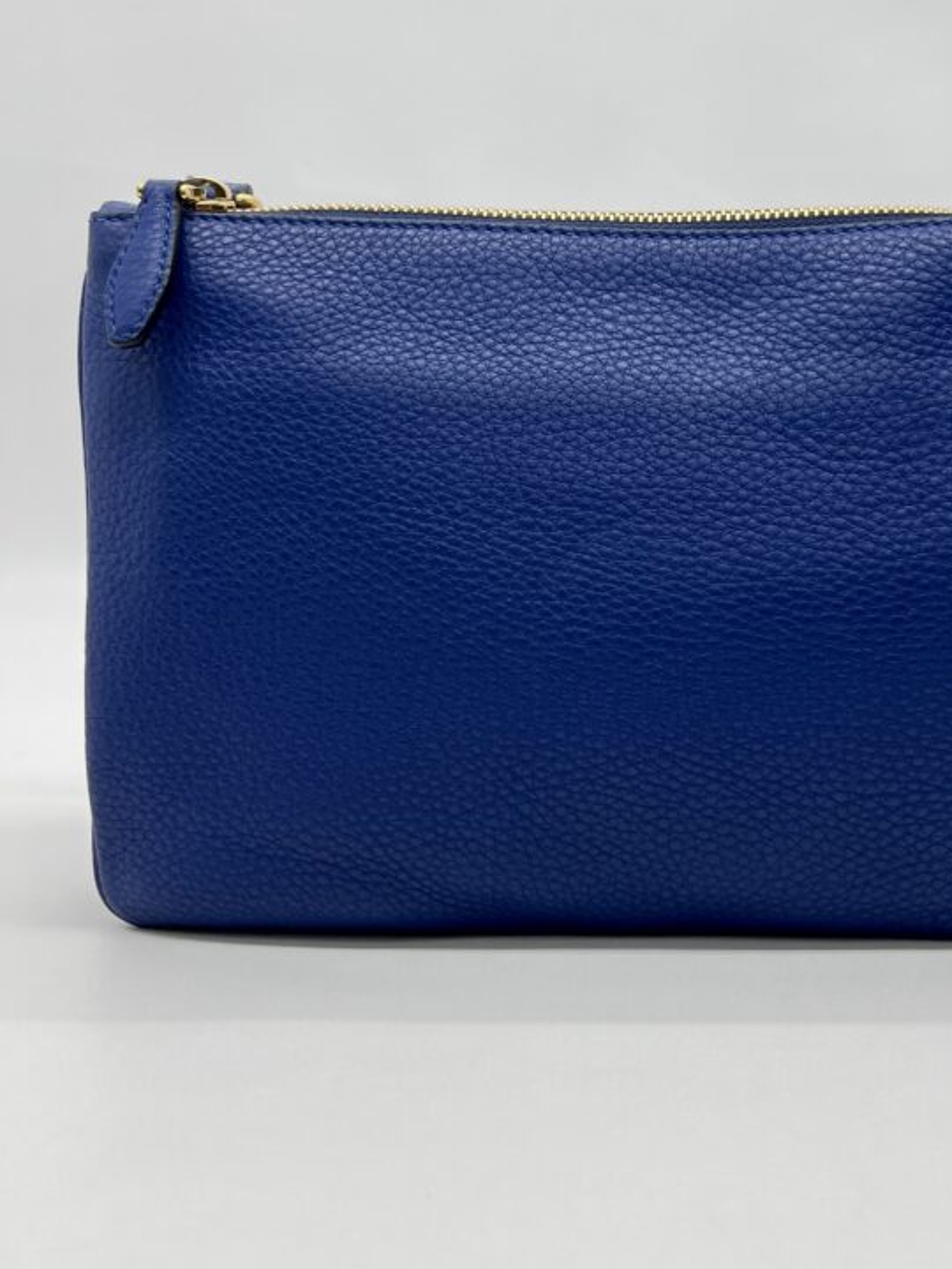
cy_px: 594
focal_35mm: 37
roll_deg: -0.3
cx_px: 606
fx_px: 1357
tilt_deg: -5.3
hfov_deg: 38.4
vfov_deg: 50.1
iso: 40
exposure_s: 1/157
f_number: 1.5
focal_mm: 5.7
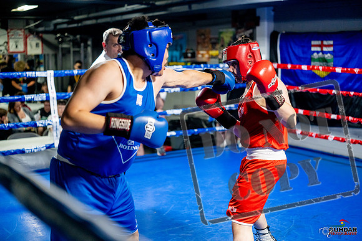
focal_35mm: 50
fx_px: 503
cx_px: 181
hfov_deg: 39.6
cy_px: 120
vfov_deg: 27.0
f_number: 2
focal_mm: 50
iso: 4000
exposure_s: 1/1000
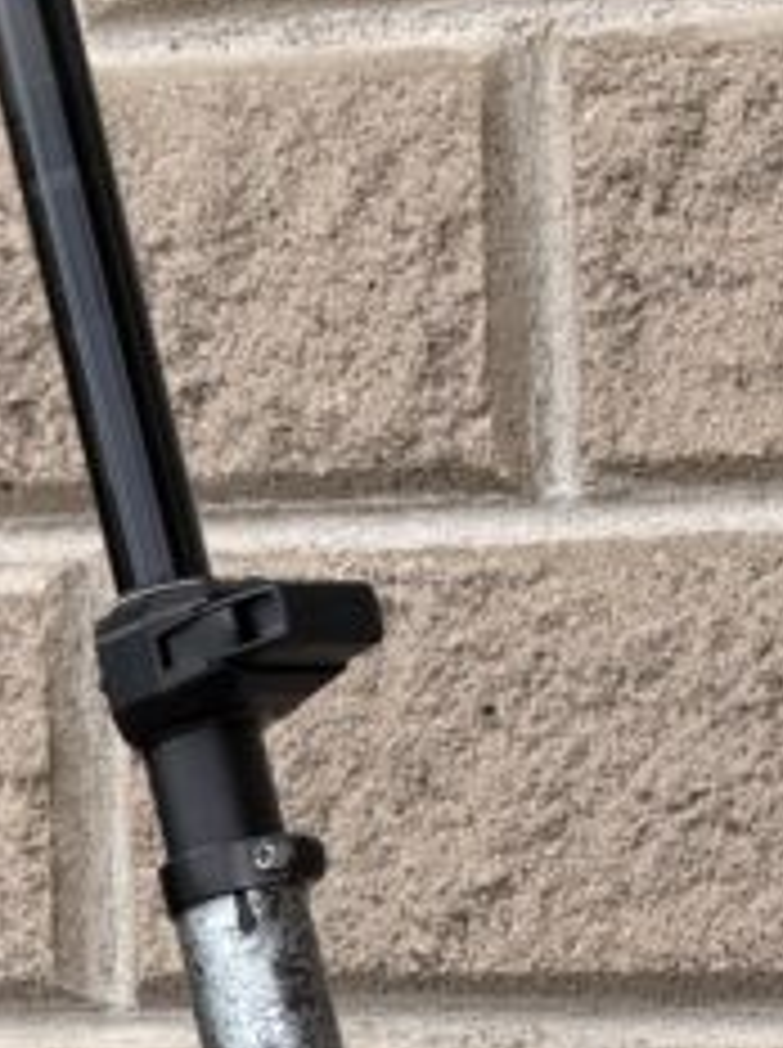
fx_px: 10403
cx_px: 1305
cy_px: 1448
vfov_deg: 5.7
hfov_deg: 4.3
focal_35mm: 344
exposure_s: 1/502
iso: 50
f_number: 2.8
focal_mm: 16.89
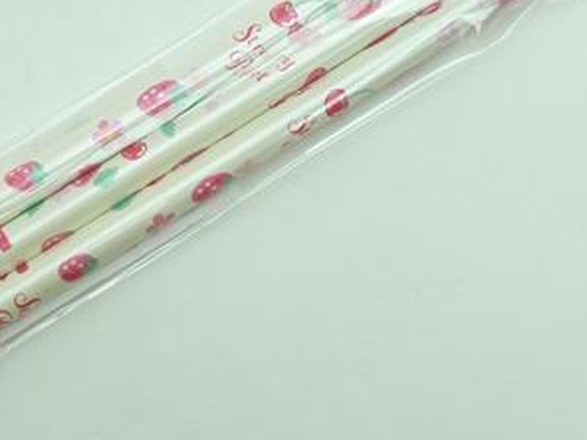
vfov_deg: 18.4
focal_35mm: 80
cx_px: 153
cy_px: 147
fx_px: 1357
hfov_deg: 24.2
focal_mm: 6.1
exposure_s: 1/30
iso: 80
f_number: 3.6
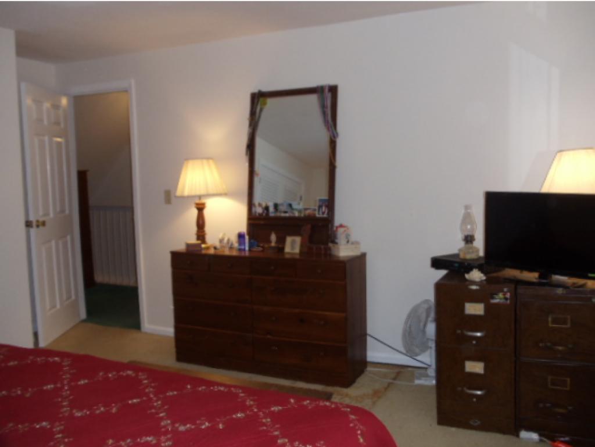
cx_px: 298
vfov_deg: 32.9
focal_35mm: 44
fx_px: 757
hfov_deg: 42.9
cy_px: 224
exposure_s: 1/30
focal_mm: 6
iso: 200
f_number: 3.5
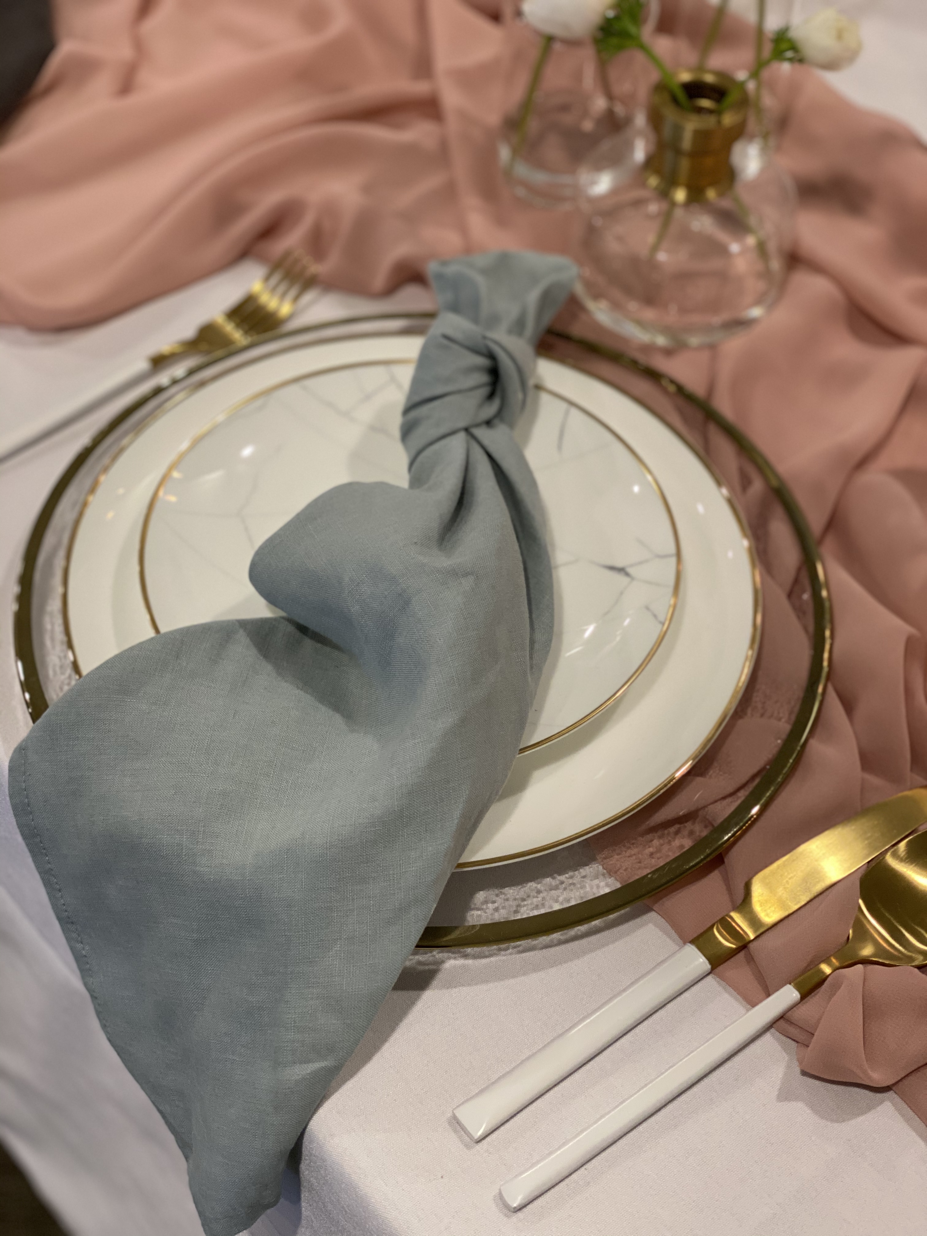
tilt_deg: -50.7
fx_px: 1857
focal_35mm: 52
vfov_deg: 36.8
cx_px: 464
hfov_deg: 28.0
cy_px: 618
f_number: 2
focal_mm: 6
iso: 160
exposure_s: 1/100
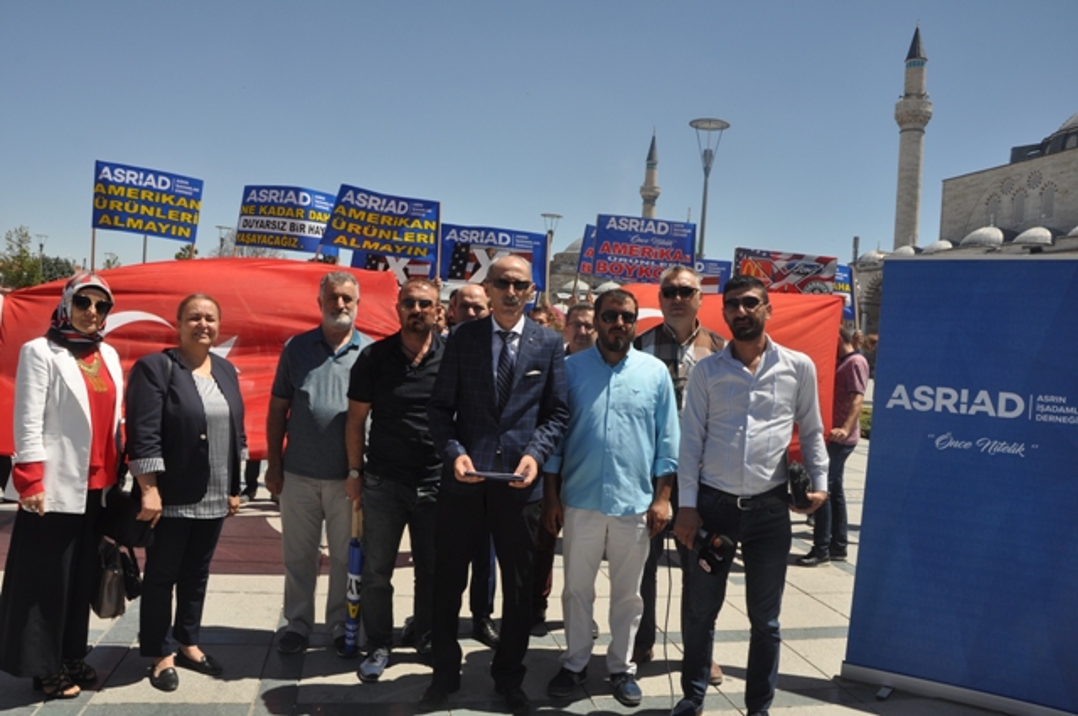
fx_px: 807
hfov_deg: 67.4
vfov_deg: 47.8
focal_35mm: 27
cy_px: 358
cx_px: 539
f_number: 9
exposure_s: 1/320
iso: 200
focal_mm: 18
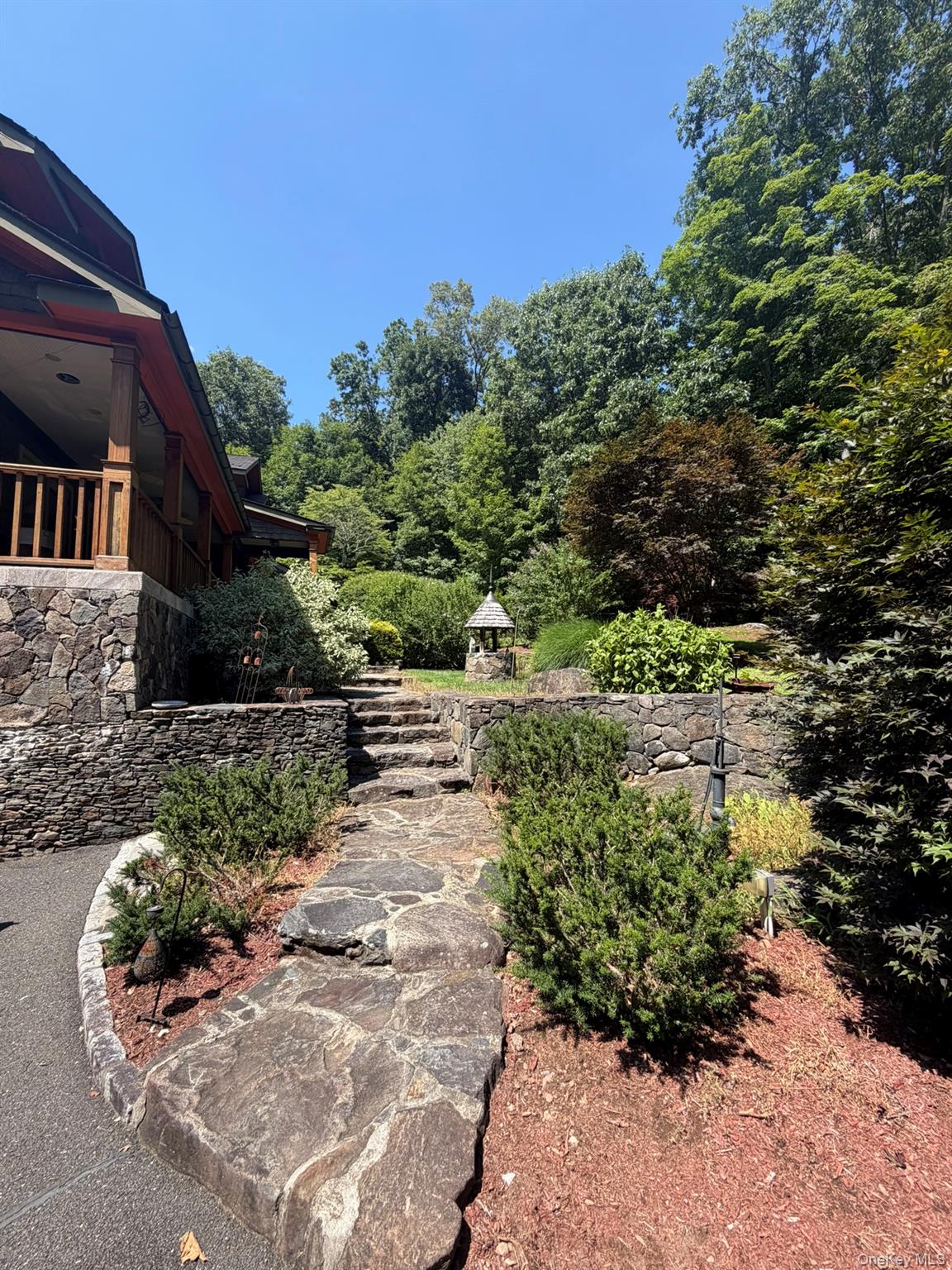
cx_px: 476
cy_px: 635
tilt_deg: +4.9
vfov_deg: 102.1
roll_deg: +1.4
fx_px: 513
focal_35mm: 14
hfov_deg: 85.7
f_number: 2.2
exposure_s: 1/679
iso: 40
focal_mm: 2.22
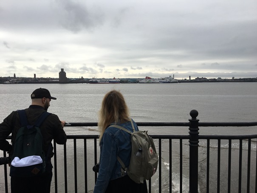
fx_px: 215
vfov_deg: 48.2
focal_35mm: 29
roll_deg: -0.3
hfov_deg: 61.6
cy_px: 96
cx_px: 128
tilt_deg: -3.3
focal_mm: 4.15
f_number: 2.2
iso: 25
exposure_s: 1/1425
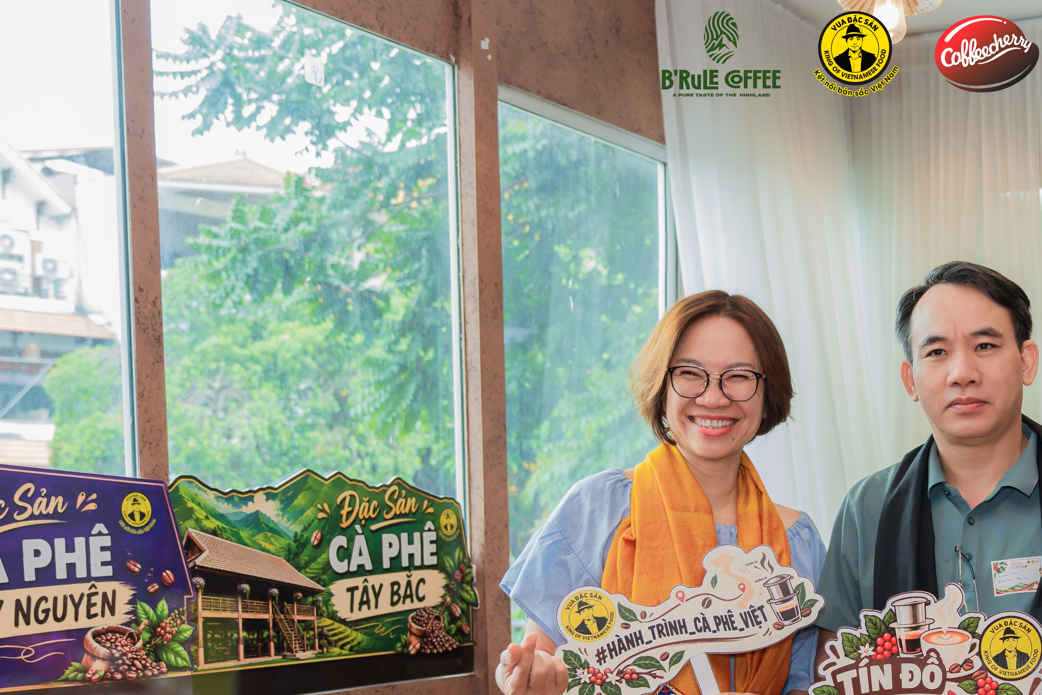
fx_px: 1708
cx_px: 896
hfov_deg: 32.6
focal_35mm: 59
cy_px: 633
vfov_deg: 22.4
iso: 1000
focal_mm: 31
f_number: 4
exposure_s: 1/160
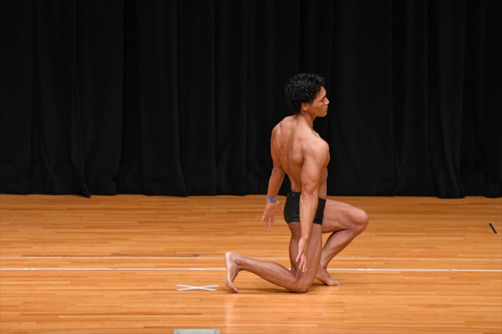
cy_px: 167
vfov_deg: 5.1
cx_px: 251
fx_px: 3763
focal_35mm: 270
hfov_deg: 7.6
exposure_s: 1/400
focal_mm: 180
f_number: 5.6
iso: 3200
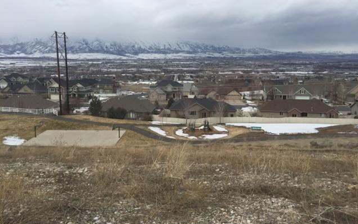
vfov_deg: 40.5
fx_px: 302
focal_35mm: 31
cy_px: 95
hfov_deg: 61.2
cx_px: 180
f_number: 2.2
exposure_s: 1/1883
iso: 32
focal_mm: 4.15
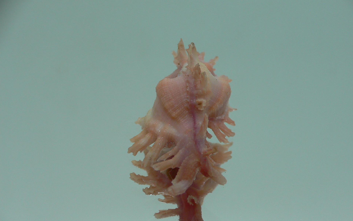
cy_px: 133
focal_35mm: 39
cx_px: 184
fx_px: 375
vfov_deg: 32.7
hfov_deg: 50.4
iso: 80
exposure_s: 1/60
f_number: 2.8
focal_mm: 4.6
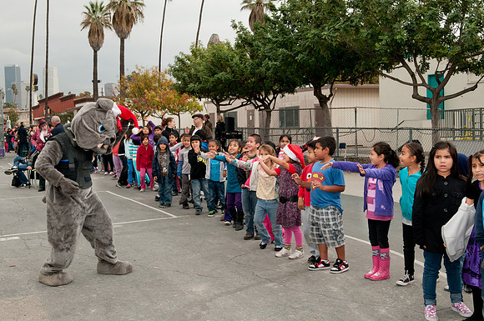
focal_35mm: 46
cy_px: 160
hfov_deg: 42.4
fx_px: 624
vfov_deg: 28.9
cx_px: 242
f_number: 9
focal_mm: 31
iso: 400
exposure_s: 1/320
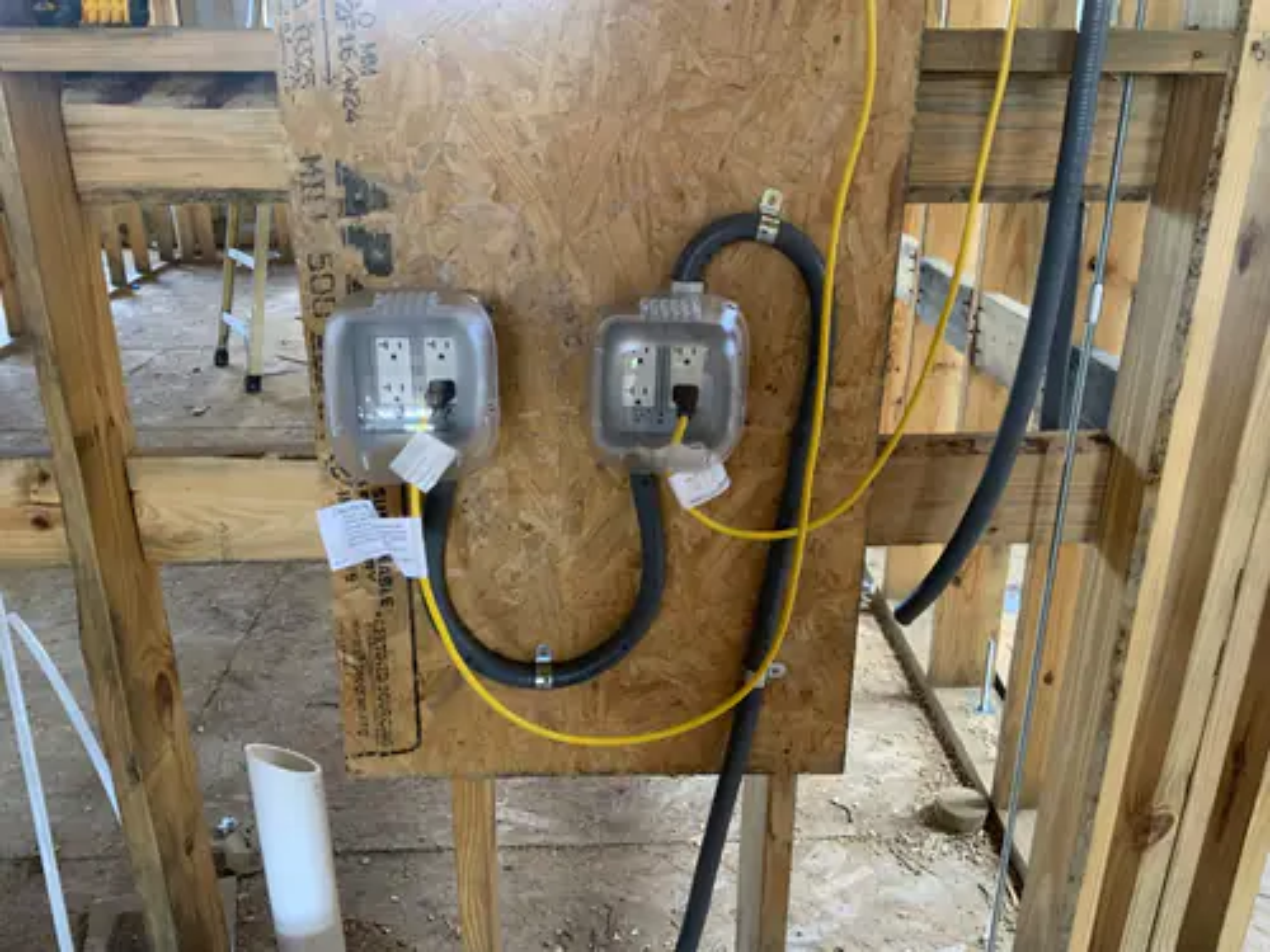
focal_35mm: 29
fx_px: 1064
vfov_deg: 48.2
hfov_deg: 61.7
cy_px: 476
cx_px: 635
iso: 80
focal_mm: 3
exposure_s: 1/60
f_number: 1.8
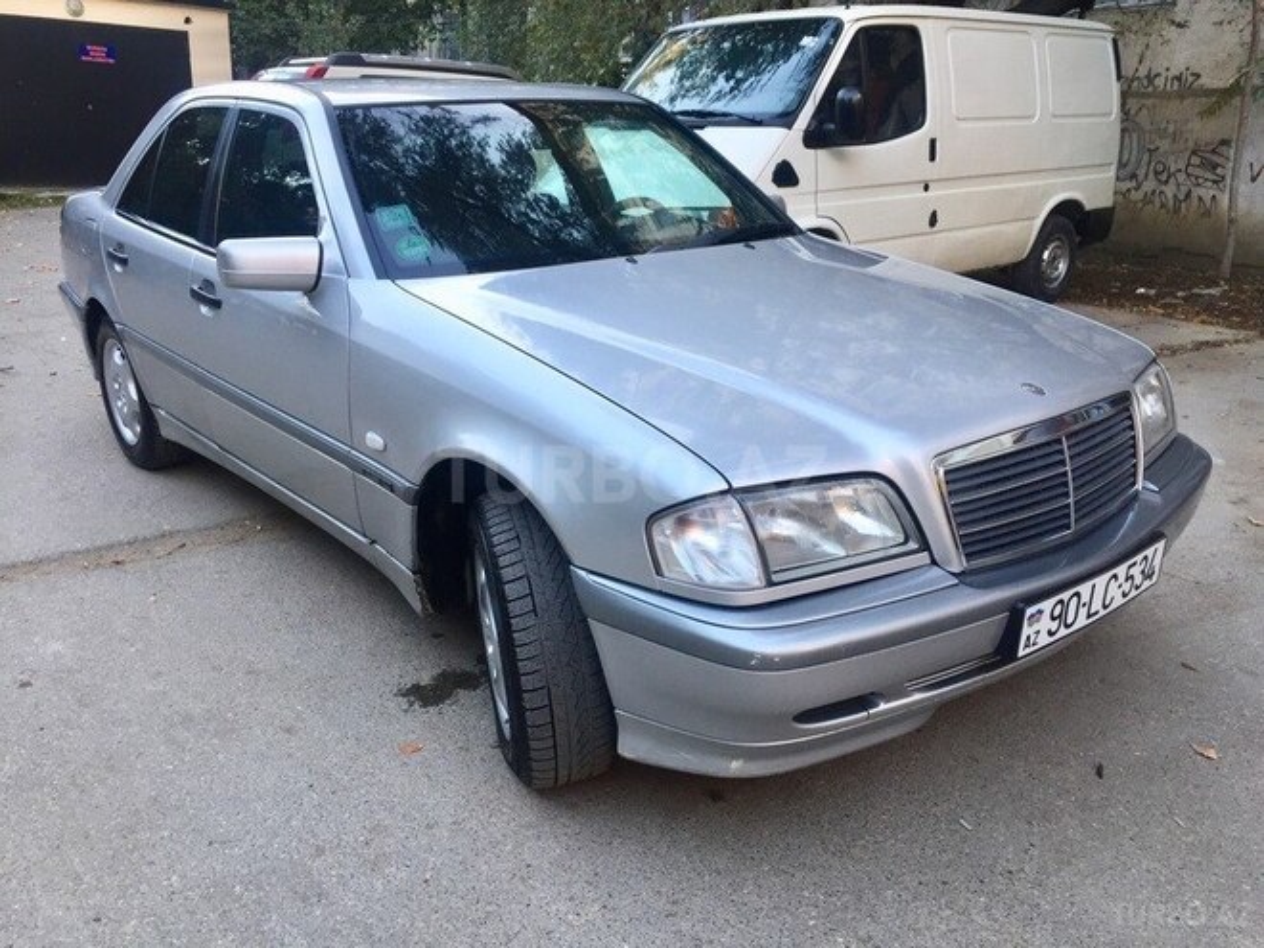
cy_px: 474
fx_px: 1059
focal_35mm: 29
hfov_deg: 61.7
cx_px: 632
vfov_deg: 48.2
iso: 50
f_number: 2.2
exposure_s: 1/100
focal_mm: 4.15
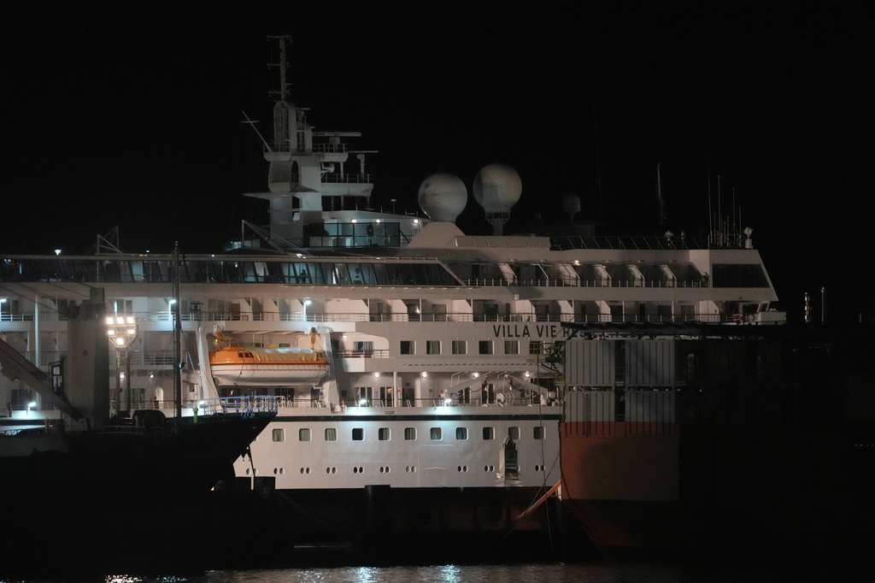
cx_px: 438
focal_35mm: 400
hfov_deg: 5.2
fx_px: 9719
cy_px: 292
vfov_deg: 3.4
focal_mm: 400
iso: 6400
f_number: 5.6
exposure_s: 1/320
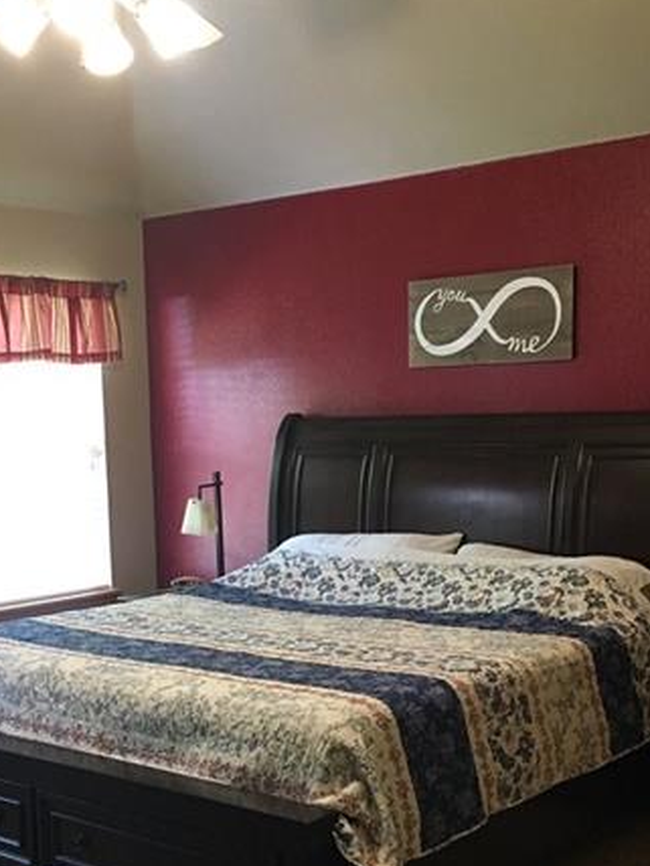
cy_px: 601
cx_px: 247
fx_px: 1302
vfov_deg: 36.3
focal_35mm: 52
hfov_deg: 27.9
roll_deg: +1.6
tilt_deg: -10.0
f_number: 2.2
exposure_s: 1/30
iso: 200
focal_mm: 4.15
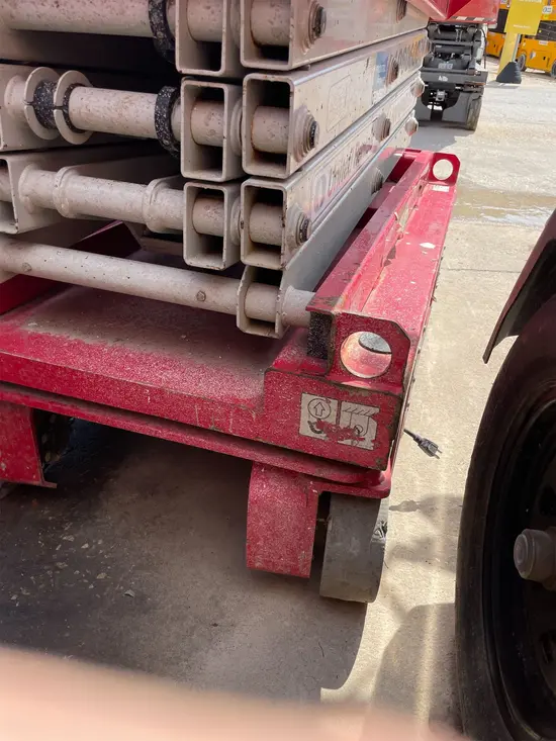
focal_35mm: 26
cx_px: 278
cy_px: 370
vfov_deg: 67.3
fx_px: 557
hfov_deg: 53.1
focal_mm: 4.2
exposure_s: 1/2212
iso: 50
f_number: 1.6
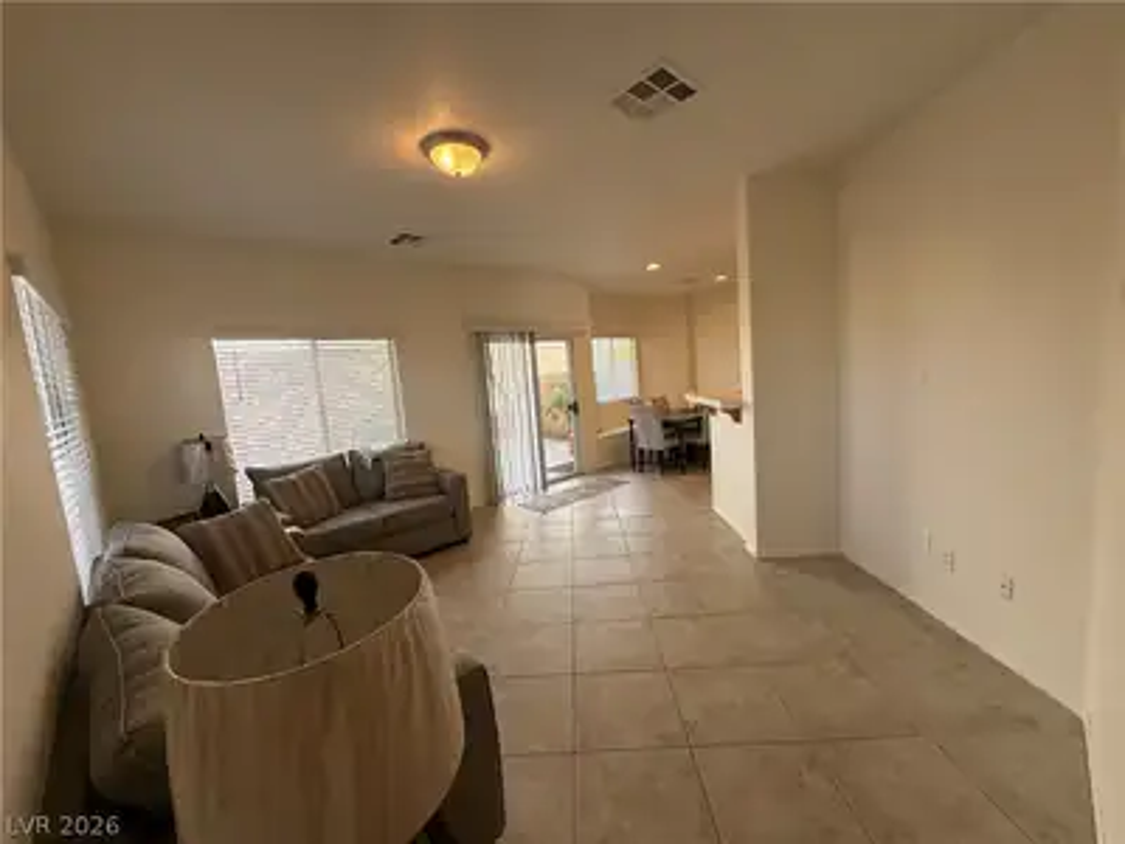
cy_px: 422
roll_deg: +4.4
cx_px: 562
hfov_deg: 102.1
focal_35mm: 14
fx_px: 455
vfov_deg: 85.7
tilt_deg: -6.4
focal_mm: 2.22
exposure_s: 1/99
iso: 100
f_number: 2.2
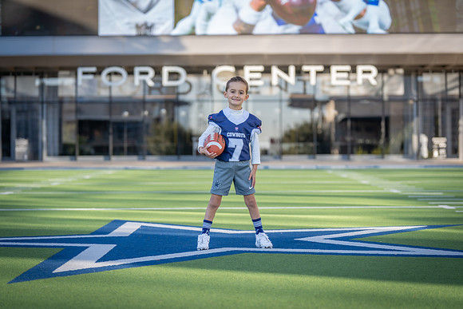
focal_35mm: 90
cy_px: 154
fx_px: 1158
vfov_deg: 15.2
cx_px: 232
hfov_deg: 22.6
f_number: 2.8
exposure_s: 1/640
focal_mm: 90
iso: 125
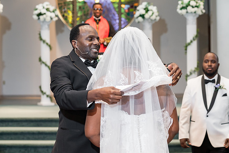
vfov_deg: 15.8
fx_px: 550
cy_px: 86
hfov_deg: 23.5
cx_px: 109
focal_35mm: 86
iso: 1600
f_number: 4
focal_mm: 76
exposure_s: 1/200
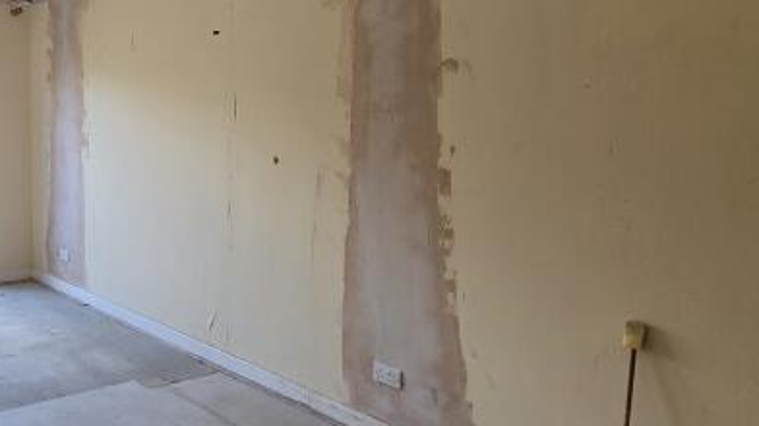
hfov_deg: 51.3
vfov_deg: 31.8
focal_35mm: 37
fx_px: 744
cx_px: 174
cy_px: 153
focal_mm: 2.2
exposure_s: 1/100
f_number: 1.9
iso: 80
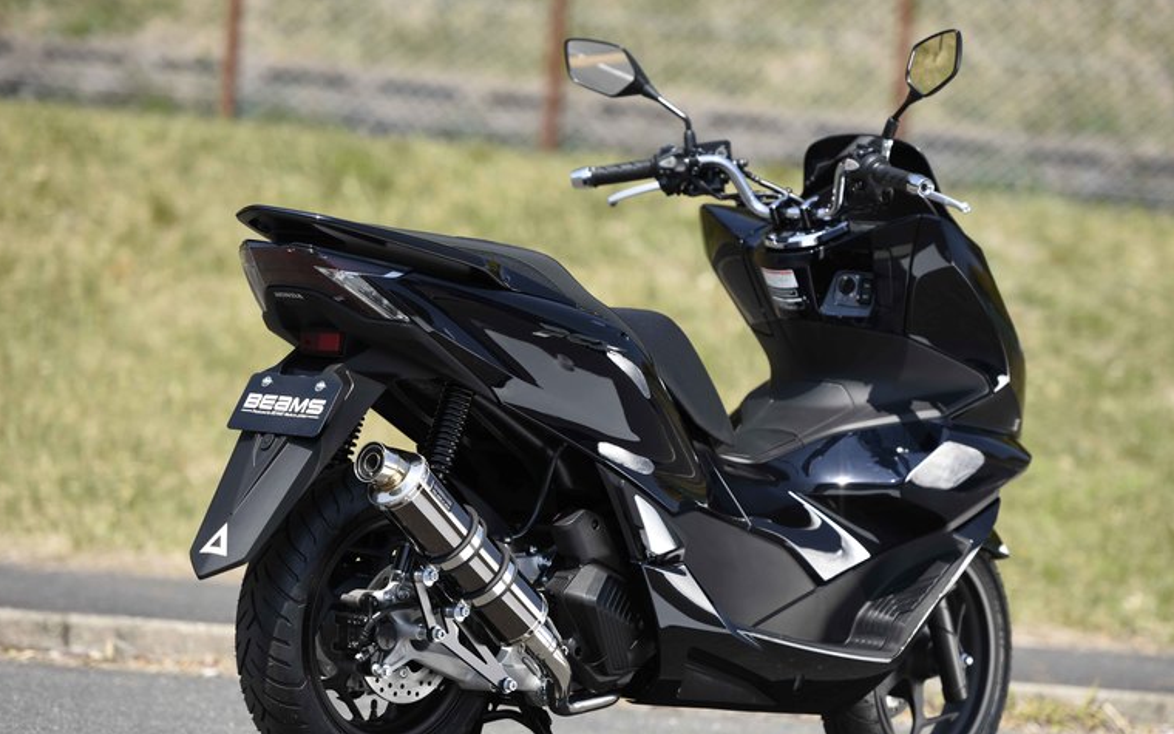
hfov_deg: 13.0
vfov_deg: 8.1
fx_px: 5151
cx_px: 607
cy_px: 406
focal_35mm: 161
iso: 250
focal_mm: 150
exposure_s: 1/3200
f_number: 3.2
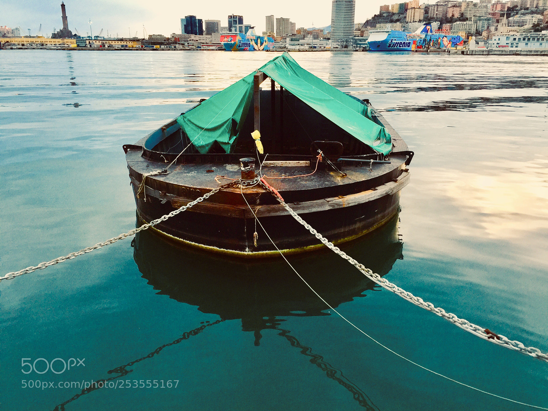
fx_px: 459
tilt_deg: -17.3
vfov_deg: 48.2
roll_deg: -0.7
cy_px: 206
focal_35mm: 29
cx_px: 274
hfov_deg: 61.7
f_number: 2.2
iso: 50
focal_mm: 4.15
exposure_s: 1/33
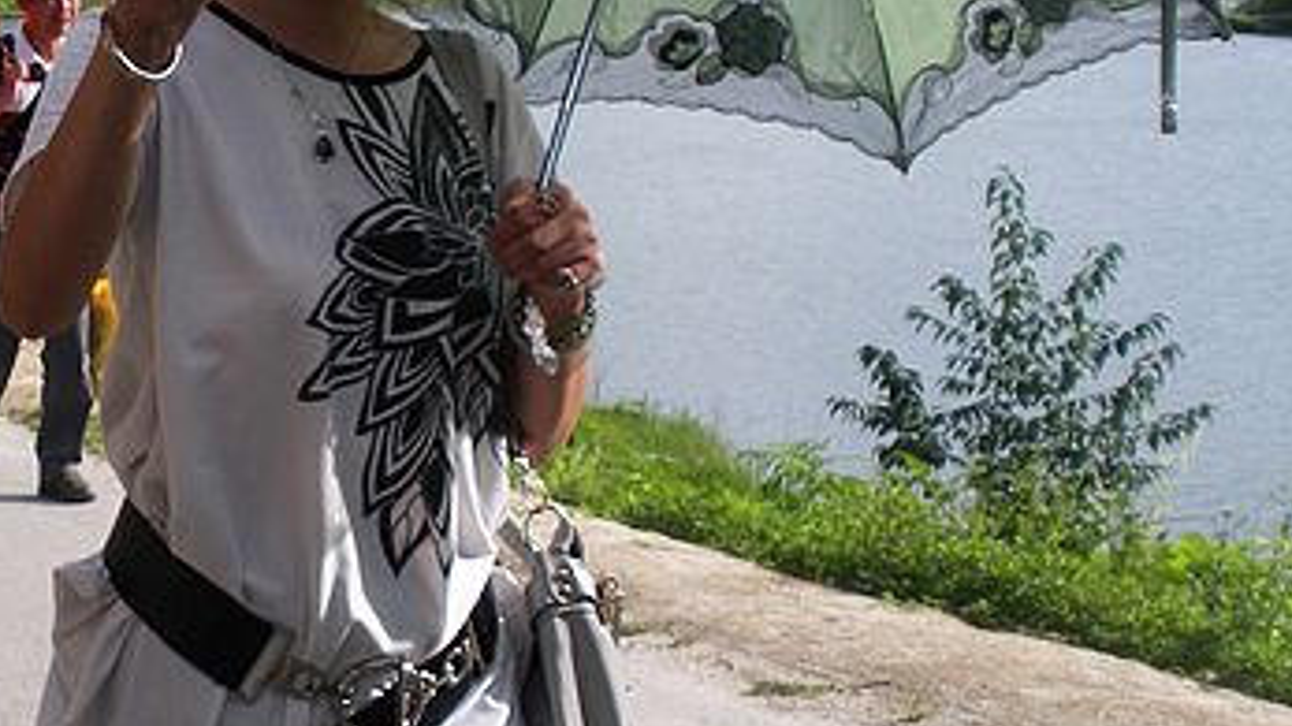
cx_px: 130
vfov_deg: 12.2
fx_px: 3391
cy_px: 251
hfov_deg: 21.1
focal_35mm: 99
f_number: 4
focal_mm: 7.7
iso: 64
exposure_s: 1/437
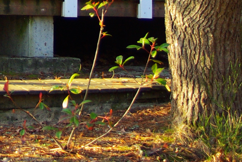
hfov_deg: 10.6
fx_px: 1258
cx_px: -118
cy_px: -153
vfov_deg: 7.1
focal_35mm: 187
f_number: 4
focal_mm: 28
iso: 200
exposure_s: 1/180
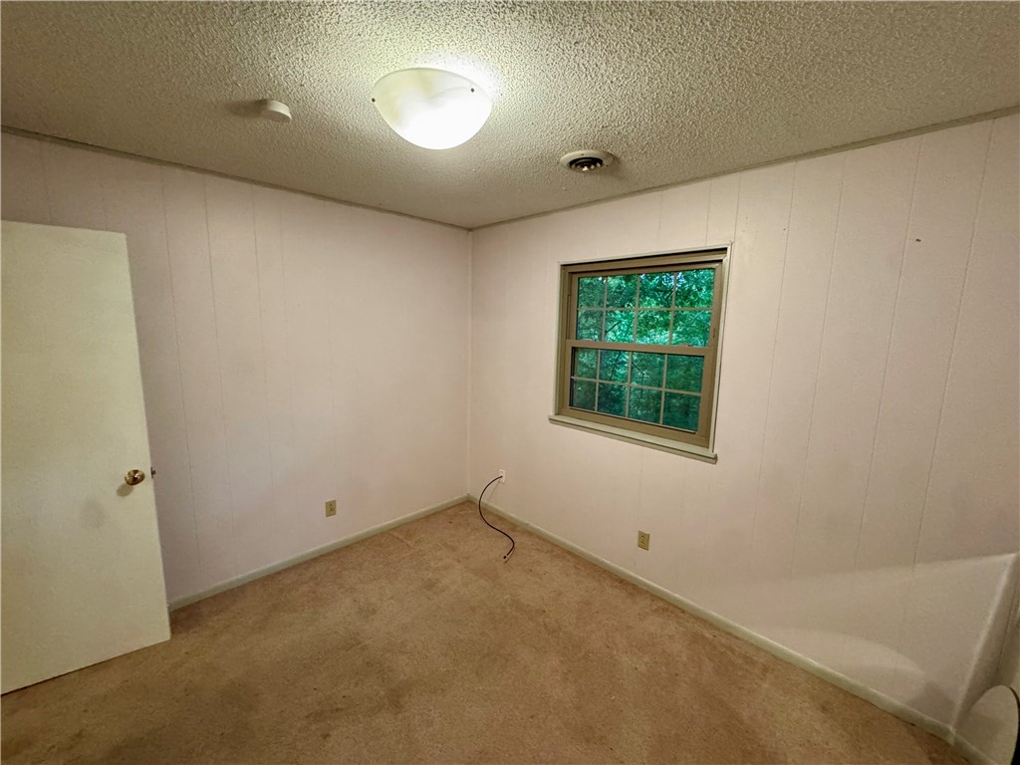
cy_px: 382
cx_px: 510
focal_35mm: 14
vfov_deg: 85.7
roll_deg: -1.3
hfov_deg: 102.1
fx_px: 413
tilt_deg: -9.2
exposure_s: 1/60
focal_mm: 2.22
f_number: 2.2
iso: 800
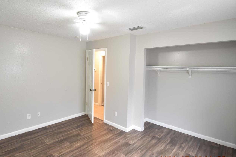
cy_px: 75
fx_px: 125
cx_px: 104
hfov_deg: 86.5
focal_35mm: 19
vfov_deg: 64.5
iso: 800
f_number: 3.5
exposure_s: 1/20
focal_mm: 10
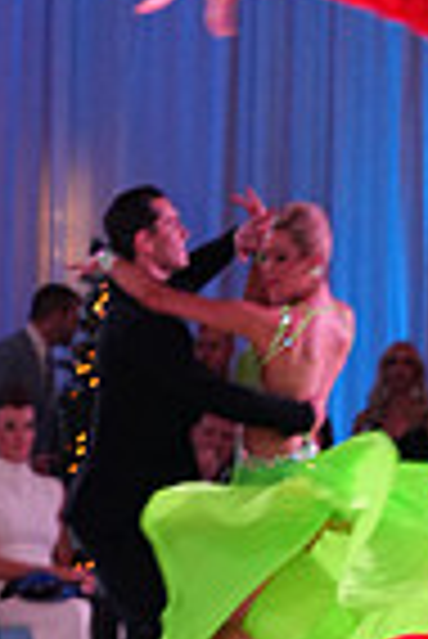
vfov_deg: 7.7
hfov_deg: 5.2
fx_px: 4661
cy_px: 878
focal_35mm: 262
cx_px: 430
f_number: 5
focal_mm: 64
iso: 2500
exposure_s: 1/250
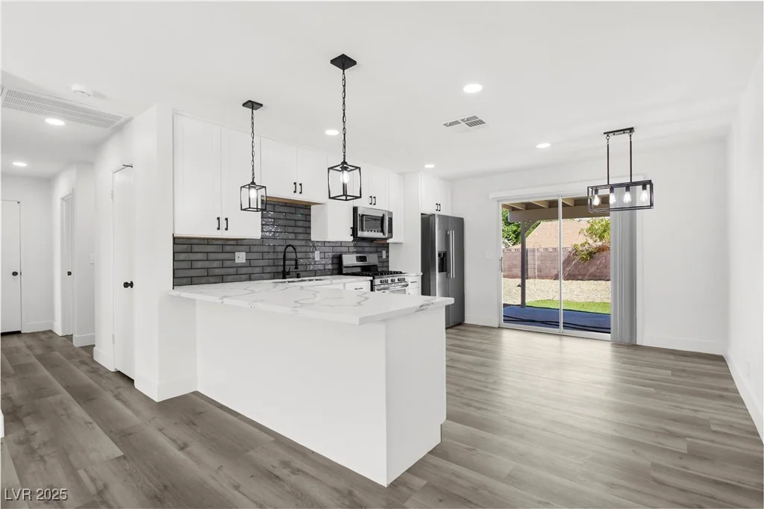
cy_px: 254
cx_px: 382
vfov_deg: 73.7
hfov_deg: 96.8
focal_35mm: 16
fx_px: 339
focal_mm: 11
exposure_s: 1/400
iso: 640
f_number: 8
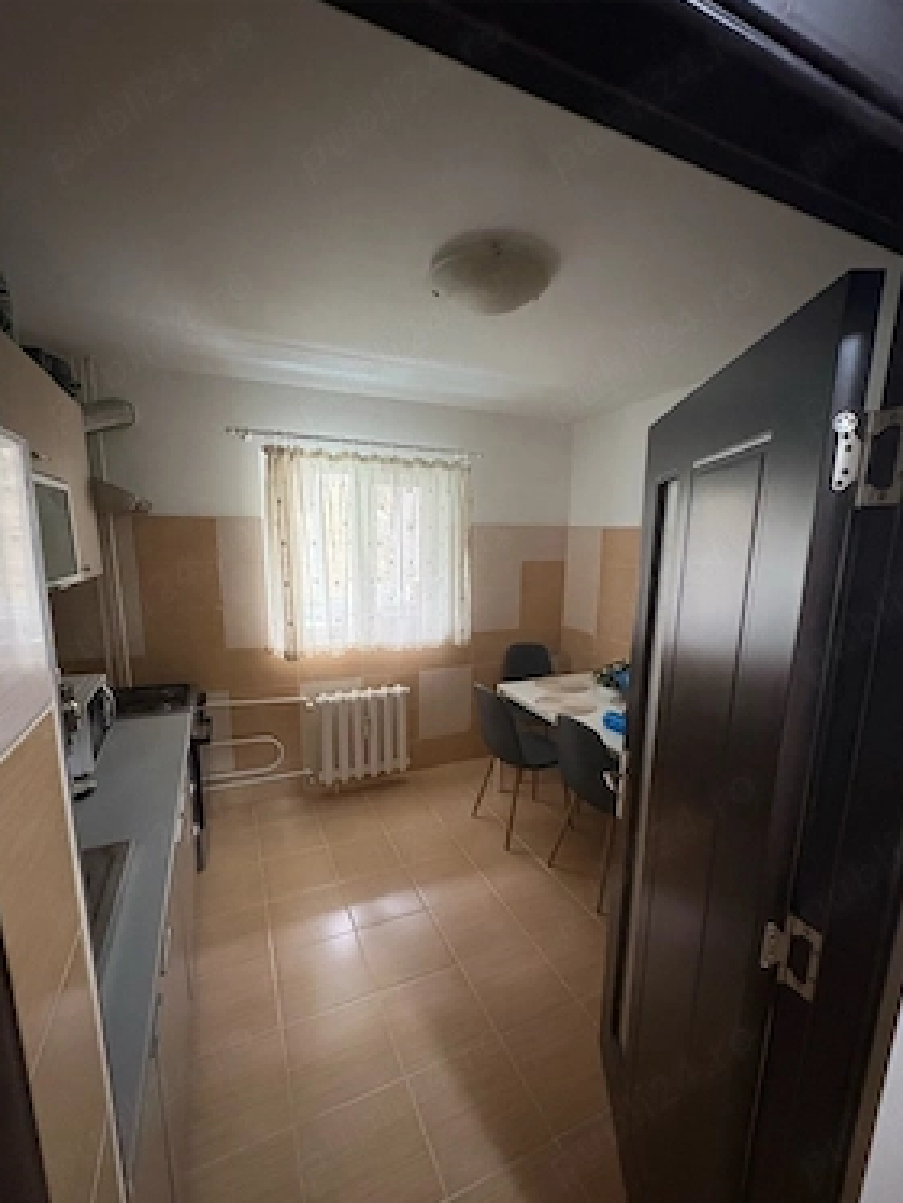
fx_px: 521
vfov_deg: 98.0
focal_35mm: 15
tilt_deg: -11.3
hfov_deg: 81.8
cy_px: 639
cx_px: 464
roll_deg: -1.5
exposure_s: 1/60
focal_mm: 2.22
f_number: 2.2
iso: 1000
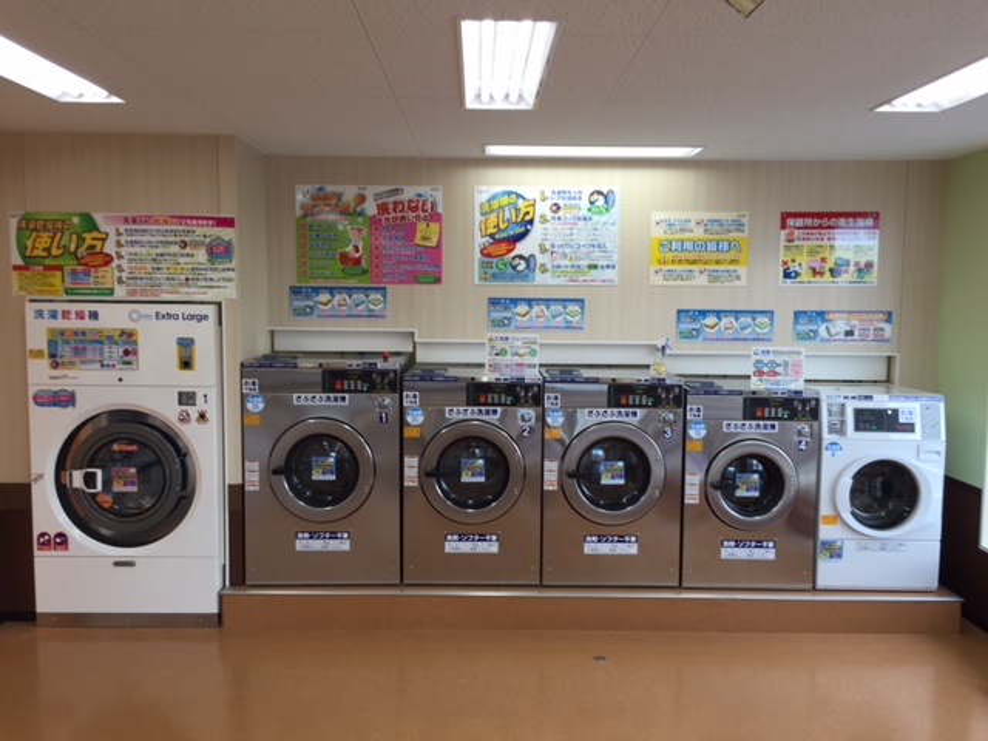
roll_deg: -1.7
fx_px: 828
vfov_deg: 48.2
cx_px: 494
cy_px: 370
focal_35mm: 29
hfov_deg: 61.7
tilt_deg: -5.8
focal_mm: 4.15
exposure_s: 1/60
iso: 32
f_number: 2.2
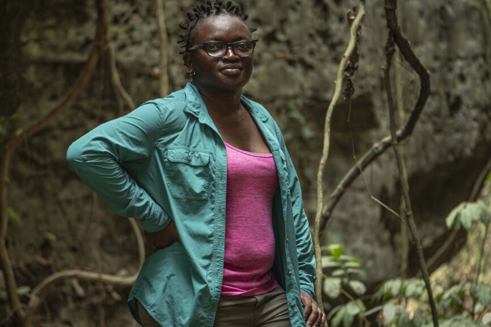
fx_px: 1977
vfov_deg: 9.5
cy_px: 171
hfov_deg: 14.2
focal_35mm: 145
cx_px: 222
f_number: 3.2
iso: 640
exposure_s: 1/100
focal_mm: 105
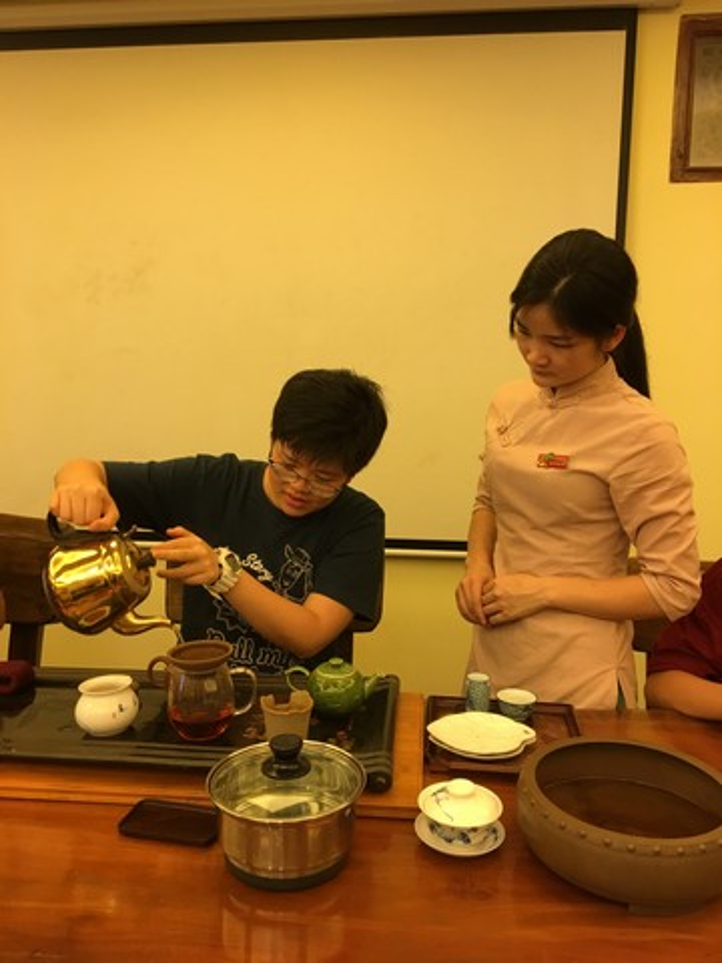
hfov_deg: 48.2
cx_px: 361
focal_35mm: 29
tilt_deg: -7.1
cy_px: 482
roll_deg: -0.8
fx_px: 806
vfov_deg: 61.7
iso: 100
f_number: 2.2
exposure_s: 1/33
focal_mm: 4.15
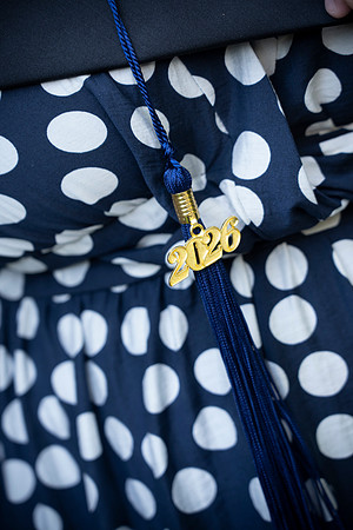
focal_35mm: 105
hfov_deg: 13.0
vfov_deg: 19.5
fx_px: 1544
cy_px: 265
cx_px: 176
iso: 500
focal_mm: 105
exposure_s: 1/60
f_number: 5
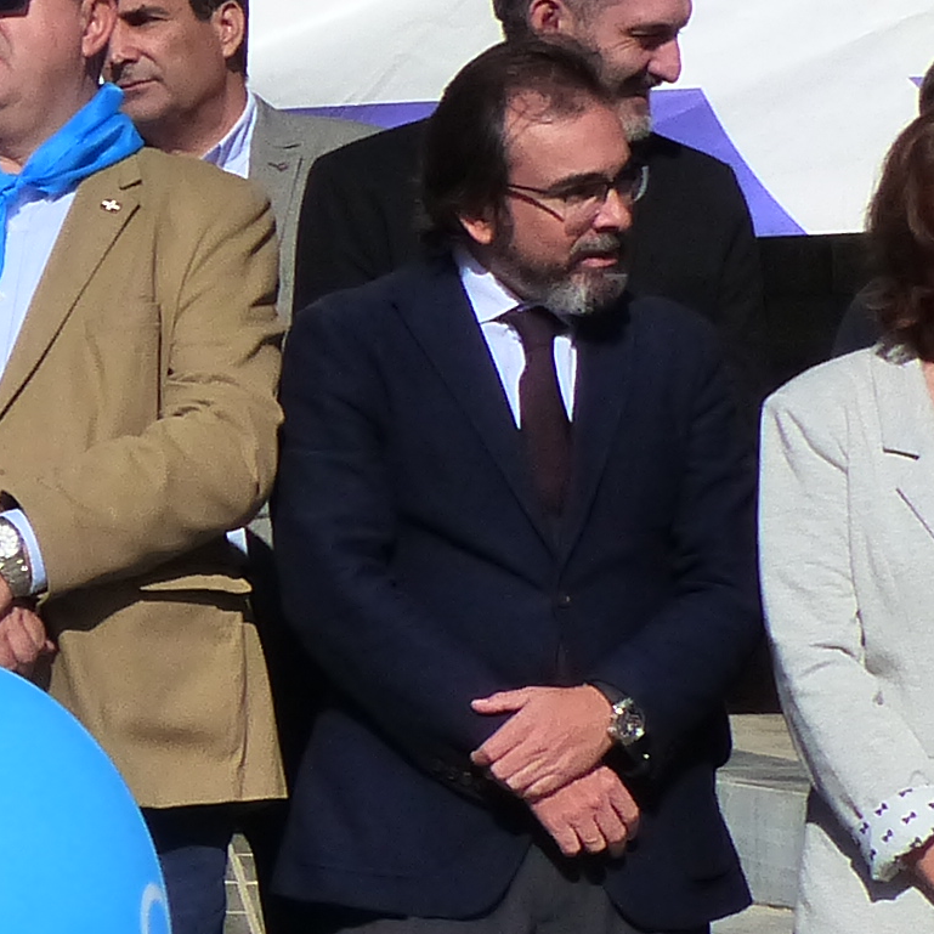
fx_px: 5189
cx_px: -649
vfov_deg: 10.3
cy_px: 364
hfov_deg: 9.8
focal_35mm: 170
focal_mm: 6.6
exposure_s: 1/1600
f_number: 5
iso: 250
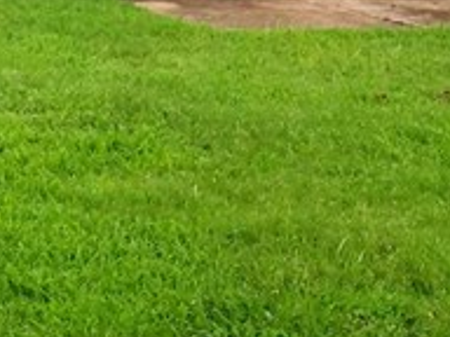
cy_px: -152
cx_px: 21
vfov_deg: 9.3
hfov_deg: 12.6
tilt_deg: -3.3
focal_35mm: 155
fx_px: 2015
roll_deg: -2.7
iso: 32
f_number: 2.2
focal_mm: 4.15
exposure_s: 1/590
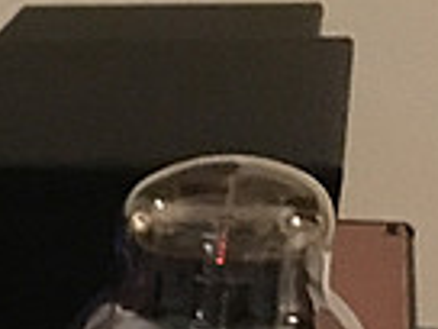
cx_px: -464
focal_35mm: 124
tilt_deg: -28.9
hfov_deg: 13.4
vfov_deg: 11.3
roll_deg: +6.5
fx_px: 1569
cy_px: 560
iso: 1000
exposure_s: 1/15
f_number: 2.2
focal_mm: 4.15
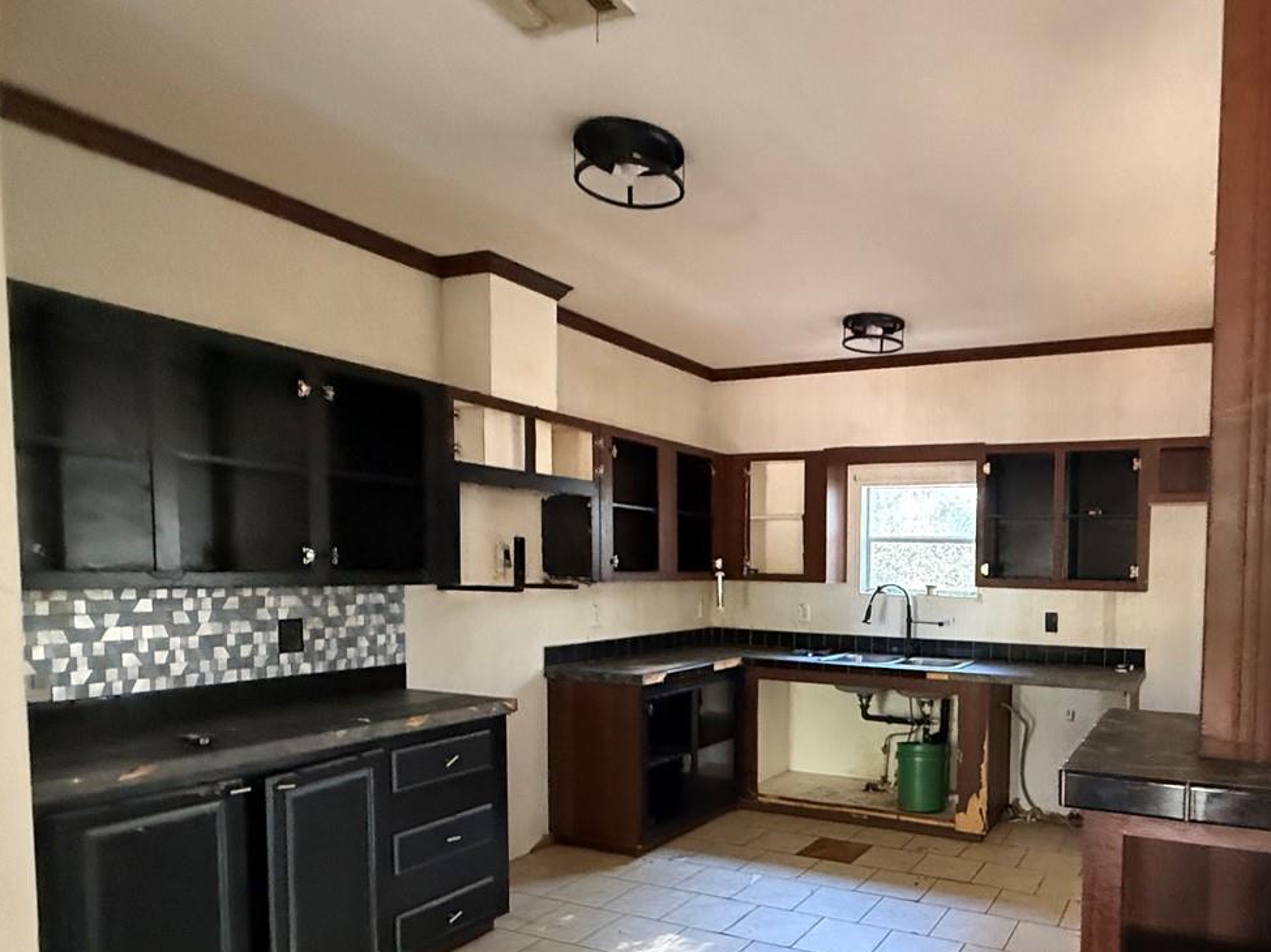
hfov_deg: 70.7
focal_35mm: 23
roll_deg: -1.2
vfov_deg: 57.9
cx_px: 893
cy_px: 616
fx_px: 844
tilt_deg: -2.4
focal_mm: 2.22
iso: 1250
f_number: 2.2
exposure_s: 1/60
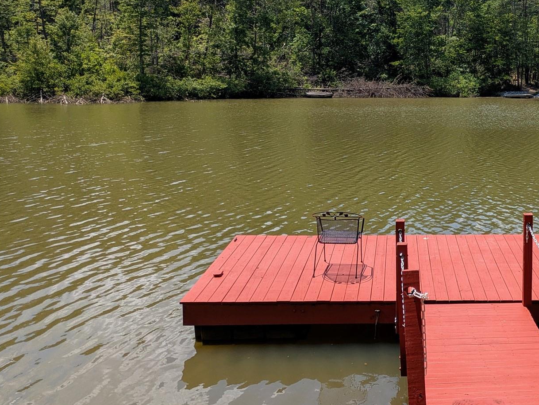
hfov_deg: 42.3
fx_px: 654
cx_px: 449
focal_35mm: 42
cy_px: 148
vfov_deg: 34.2
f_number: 1.89
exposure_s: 1/2732
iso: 41
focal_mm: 5.43
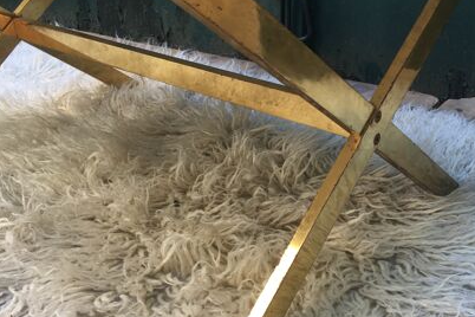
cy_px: 140
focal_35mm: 45
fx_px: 594
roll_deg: -1.2
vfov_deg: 29.8
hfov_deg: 43.3
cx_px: 293
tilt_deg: -22.9
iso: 32
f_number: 2.2
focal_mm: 4.15
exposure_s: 1/50
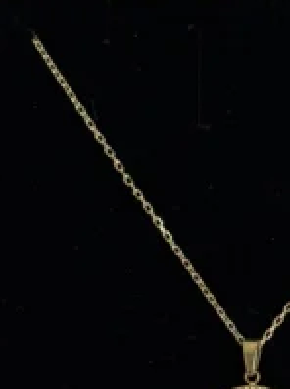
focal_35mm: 97
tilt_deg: -21.5
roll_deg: +0.2
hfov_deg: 15.0
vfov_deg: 20.2
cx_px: 263
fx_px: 1086
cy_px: 259
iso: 64
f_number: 1.78
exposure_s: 1/219
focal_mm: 6.76
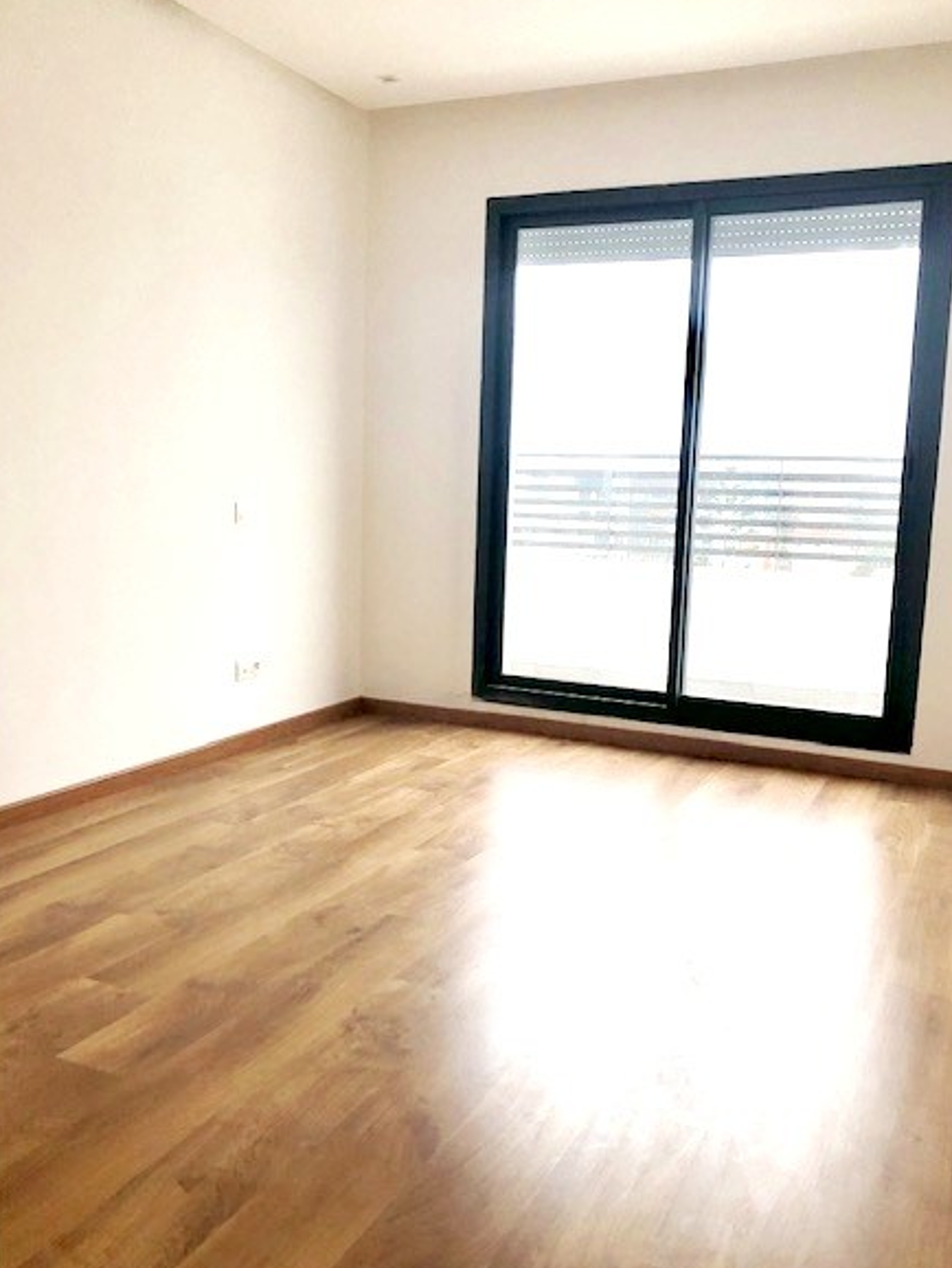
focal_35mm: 31
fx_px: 1136
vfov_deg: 58.3
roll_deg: -3.1
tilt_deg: -8.8
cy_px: 652
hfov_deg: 45.5
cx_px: 502
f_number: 1.8
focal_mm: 4
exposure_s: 1/33
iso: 40
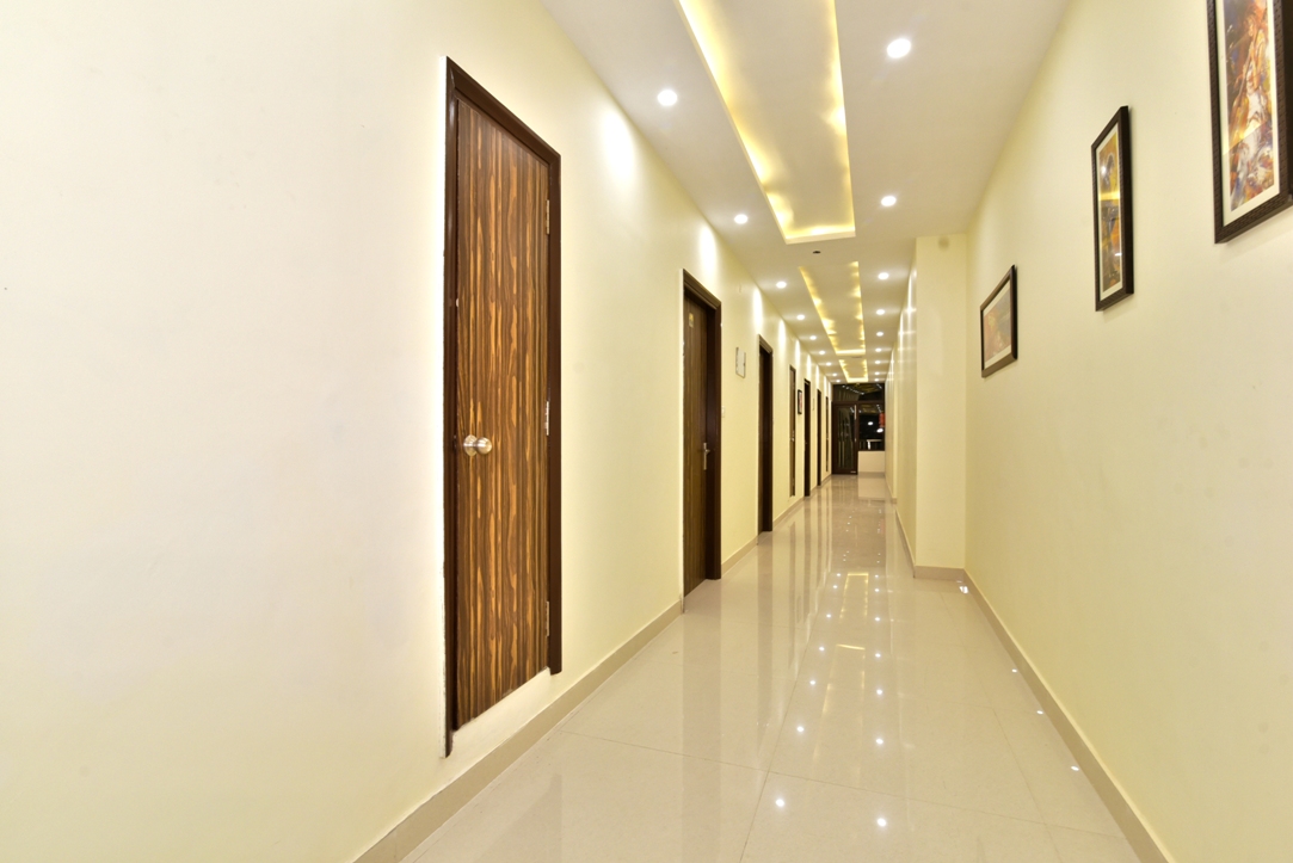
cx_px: 646
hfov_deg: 96.7
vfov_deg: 73.8
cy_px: 432
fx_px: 575
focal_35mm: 16
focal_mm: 16
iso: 640
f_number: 8
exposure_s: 1/25
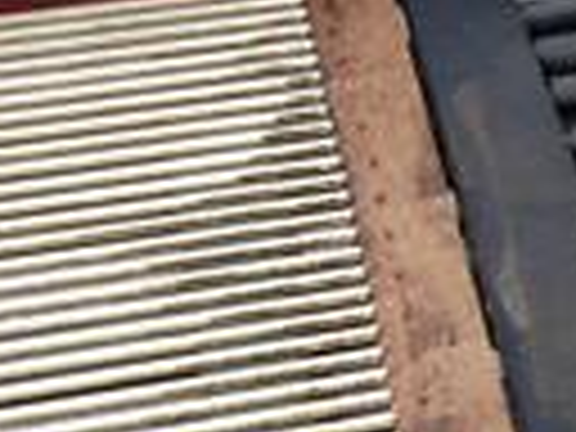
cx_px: 1328
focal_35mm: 150
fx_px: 2496
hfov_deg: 11.3
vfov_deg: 9.8
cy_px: 418
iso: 100
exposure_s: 1/160
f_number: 5
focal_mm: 15
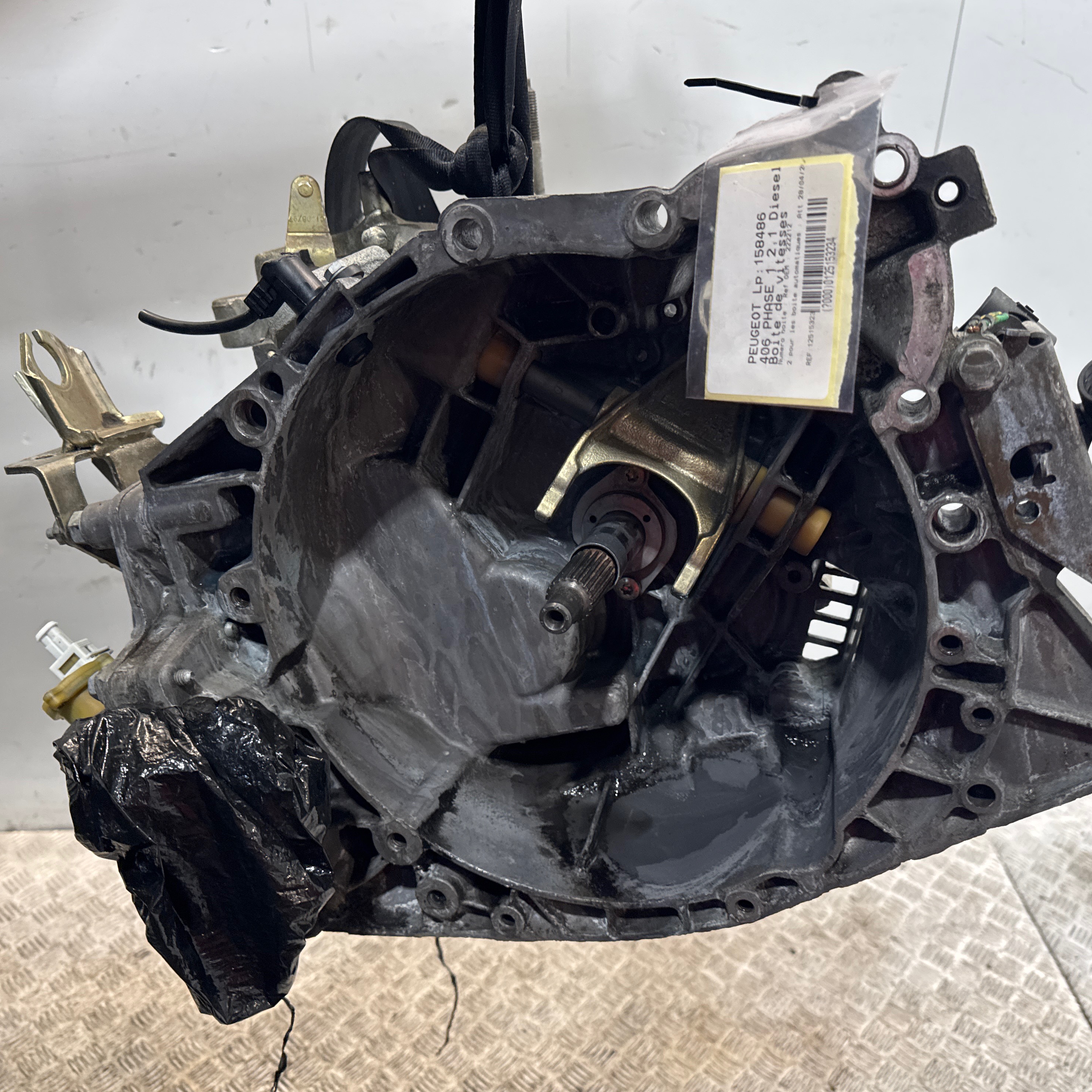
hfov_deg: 55.6
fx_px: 1035
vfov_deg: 55.6
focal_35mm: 29
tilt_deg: -28.0
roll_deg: -0.5
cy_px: 548
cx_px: 565
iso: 125
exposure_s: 1/100
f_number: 1.78
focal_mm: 6.76
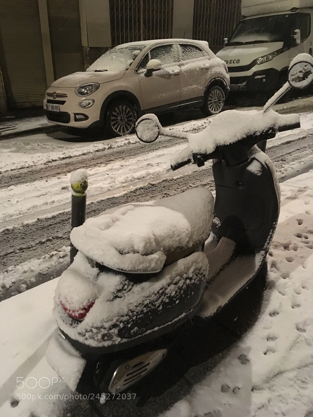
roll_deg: +1.6
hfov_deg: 48.2
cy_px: 208
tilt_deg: -22.7
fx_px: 350
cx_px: 156
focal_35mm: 29
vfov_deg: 61.7
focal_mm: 4.15
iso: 500
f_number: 2.2
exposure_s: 1/17
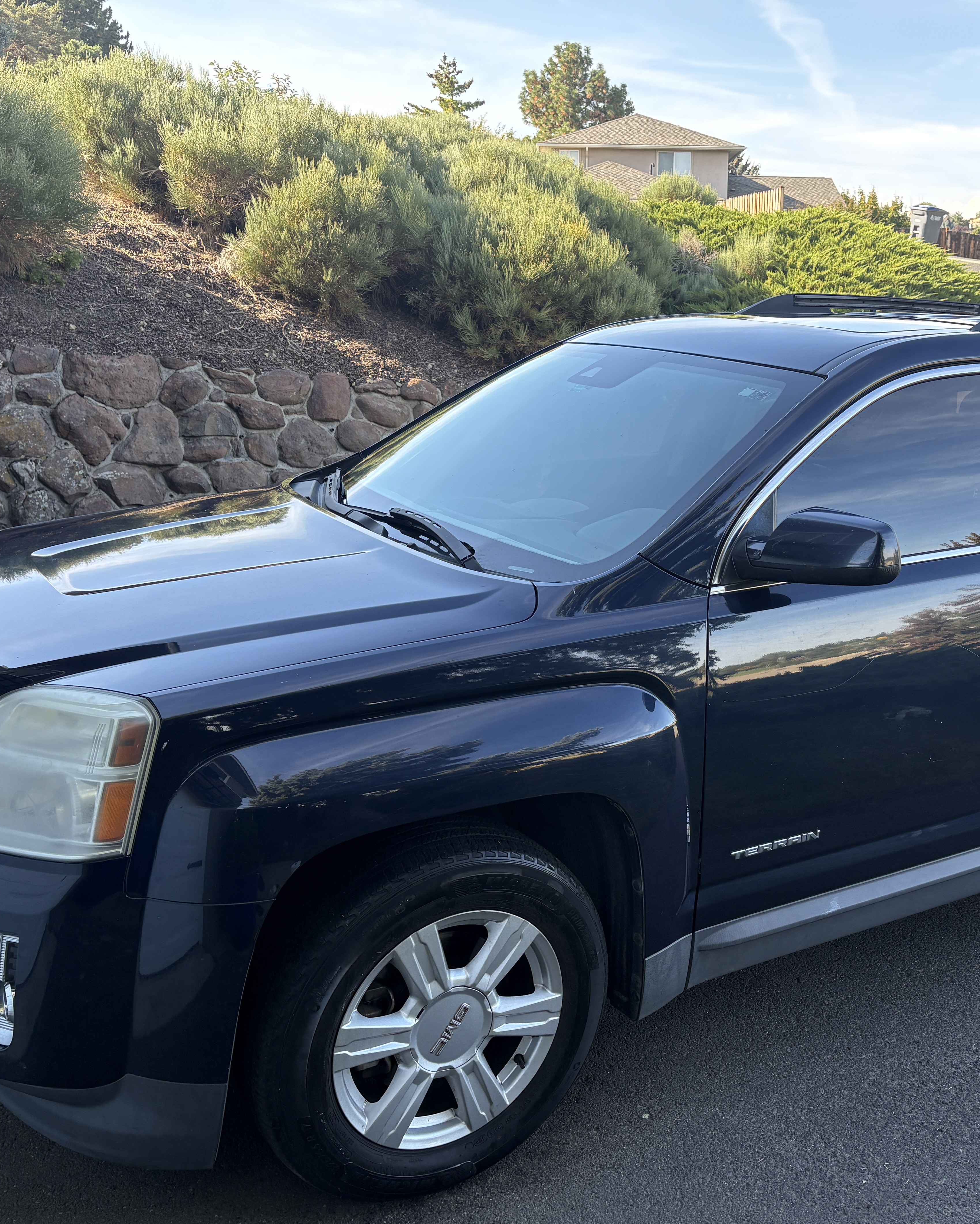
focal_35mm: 34
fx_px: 1233
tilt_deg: -13.5
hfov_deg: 43.0
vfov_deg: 52.8
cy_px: 615
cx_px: 619
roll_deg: -0.8
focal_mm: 5.96
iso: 50
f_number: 1.6
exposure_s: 1/343
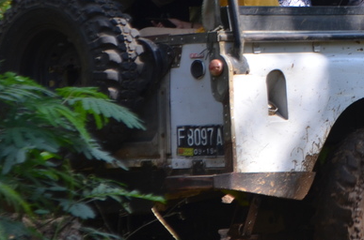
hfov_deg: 9.3
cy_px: 32
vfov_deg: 6.2
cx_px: 423
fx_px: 2202
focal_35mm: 218
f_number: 5.6
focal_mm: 55
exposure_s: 1/125
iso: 200
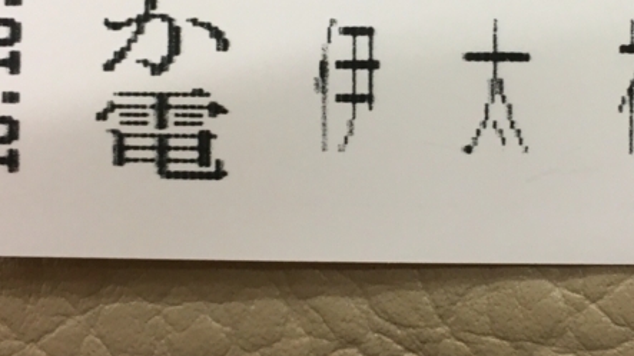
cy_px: 54
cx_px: 429
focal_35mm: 73
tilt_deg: -82.8
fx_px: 1227
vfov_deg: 16.4
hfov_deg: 28.8
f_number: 2.2
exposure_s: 1/30
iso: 64
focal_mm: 4.15
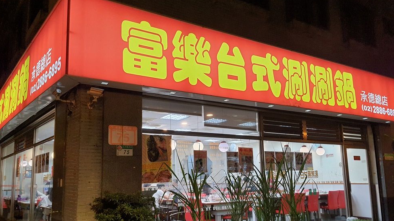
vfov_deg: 40.0
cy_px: 133
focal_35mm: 29
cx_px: 199
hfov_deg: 66.1
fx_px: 303
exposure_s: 1/120
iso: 160
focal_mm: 4.32
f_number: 1.7
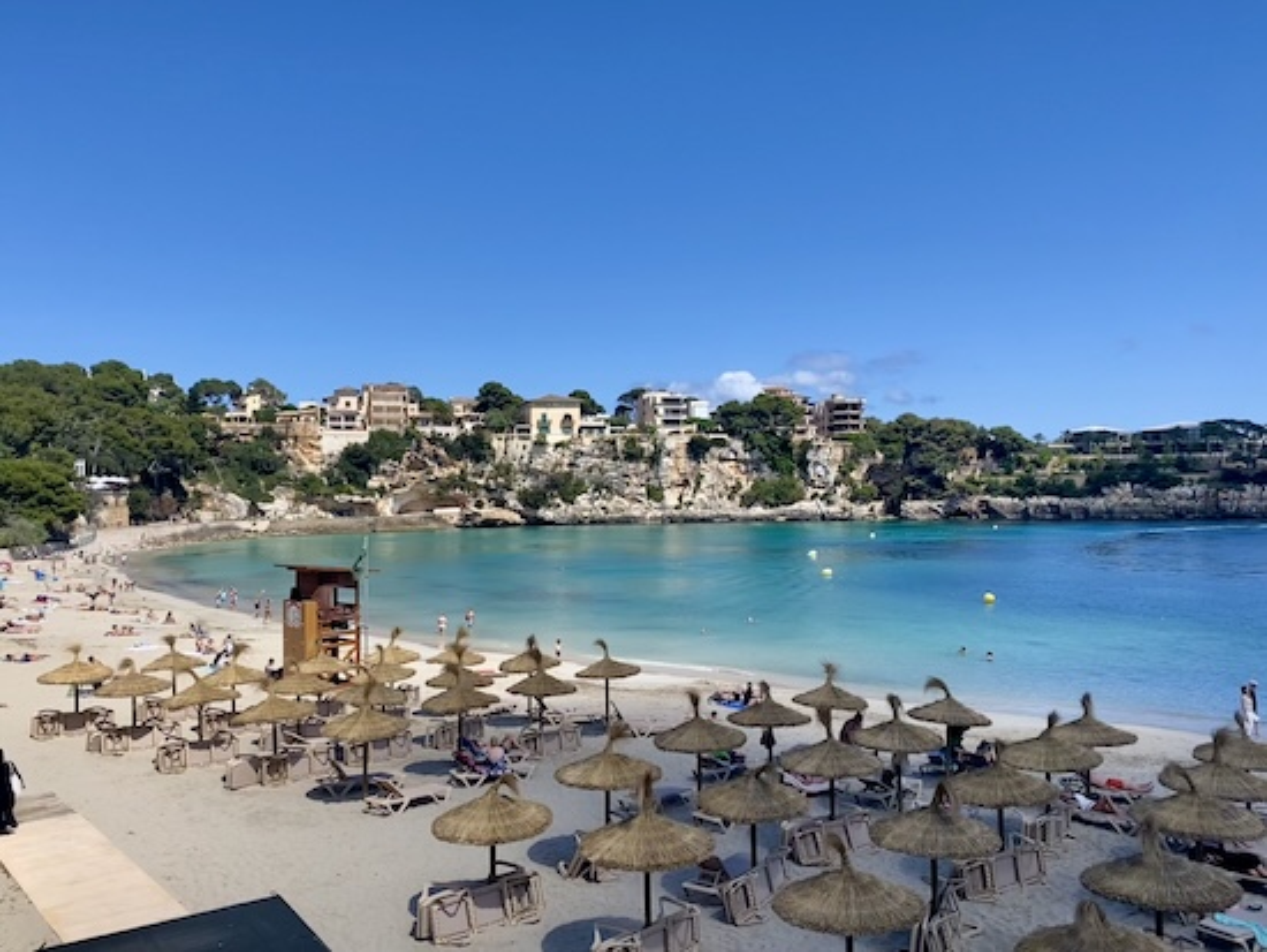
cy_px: 476
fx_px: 952
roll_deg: +0.2
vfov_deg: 53.1
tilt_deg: +2.8
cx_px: 634
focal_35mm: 26
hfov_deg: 67.3
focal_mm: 4.25
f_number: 1.8
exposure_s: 1/3401
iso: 32
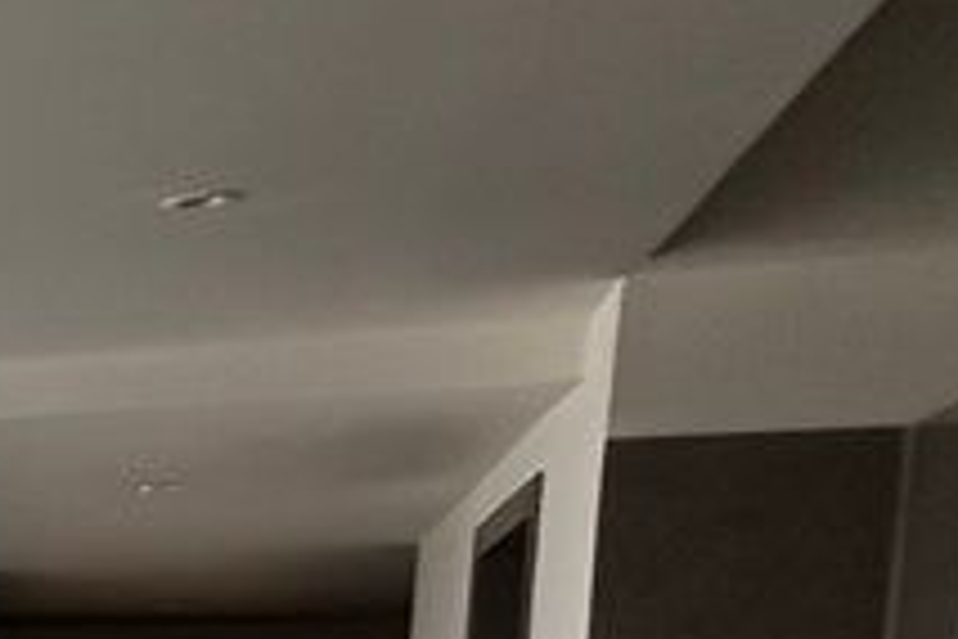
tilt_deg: -2.7
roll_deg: -2.1
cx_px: -1538
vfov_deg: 15.6
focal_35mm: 82
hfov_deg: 13.7
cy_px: 896
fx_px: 2182
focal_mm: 2.22
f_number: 2.2
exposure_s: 1/323
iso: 40
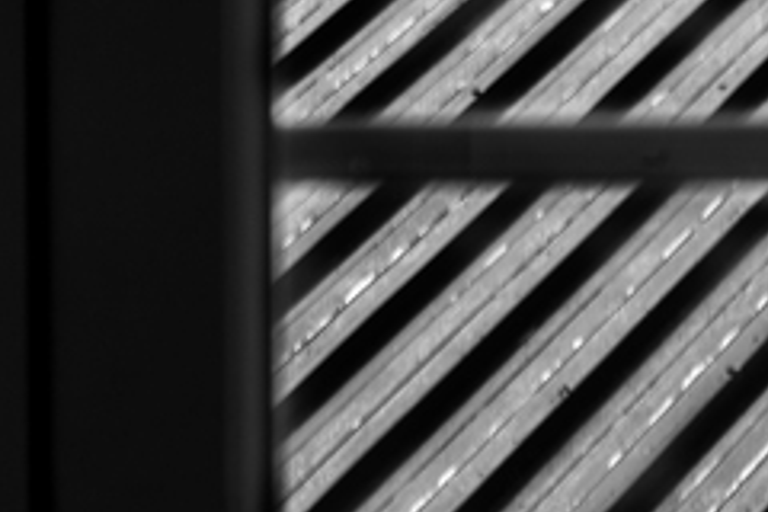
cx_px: 38
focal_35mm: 262
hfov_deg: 7.8
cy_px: 58
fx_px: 5589
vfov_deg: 5.2
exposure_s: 1/25
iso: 100
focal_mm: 105
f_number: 13
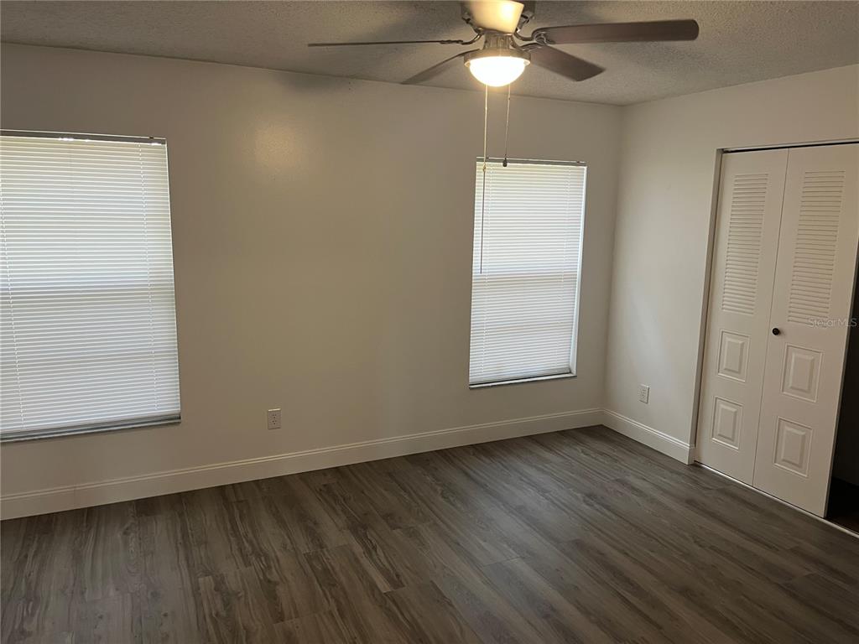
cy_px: 322
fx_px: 645
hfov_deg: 67.3
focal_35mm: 26
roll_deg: -0.9
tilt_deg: -11.4
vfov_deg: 53.1
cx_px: 430
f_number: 1.6
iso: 160
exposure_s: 1/60
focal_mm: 5.1
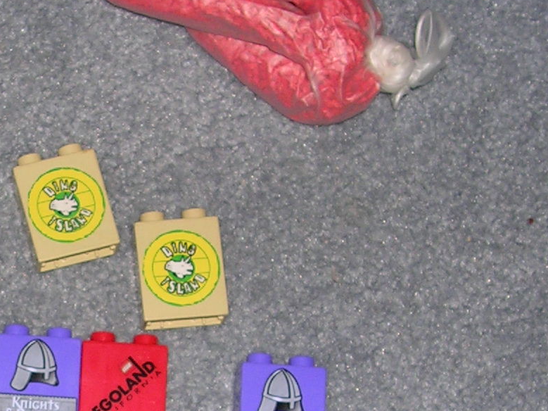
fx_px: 1915
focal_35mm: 121
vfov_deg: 12.1
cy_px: 440
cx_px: 20
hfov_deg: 16.0
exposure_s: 1/60.1
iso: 50
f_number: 3
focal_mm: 7.1
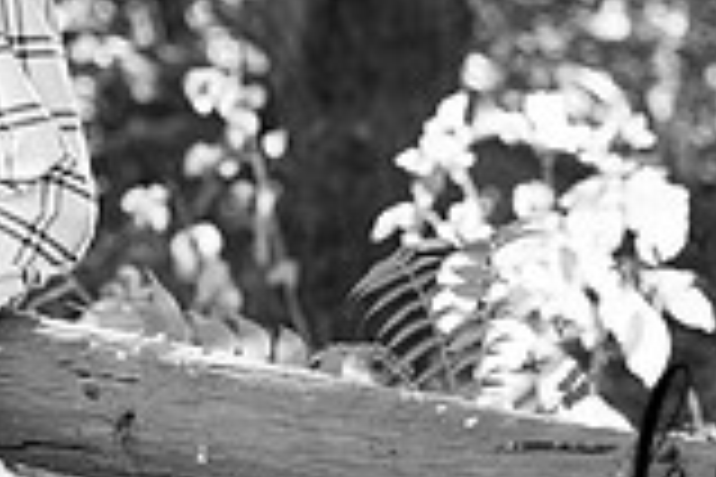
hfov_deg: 7.0
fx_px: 5787
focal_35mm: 291
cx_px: -158
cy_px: -101
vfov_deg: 4.7
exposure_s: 1/250
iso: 400
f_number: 3.2
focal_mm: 80
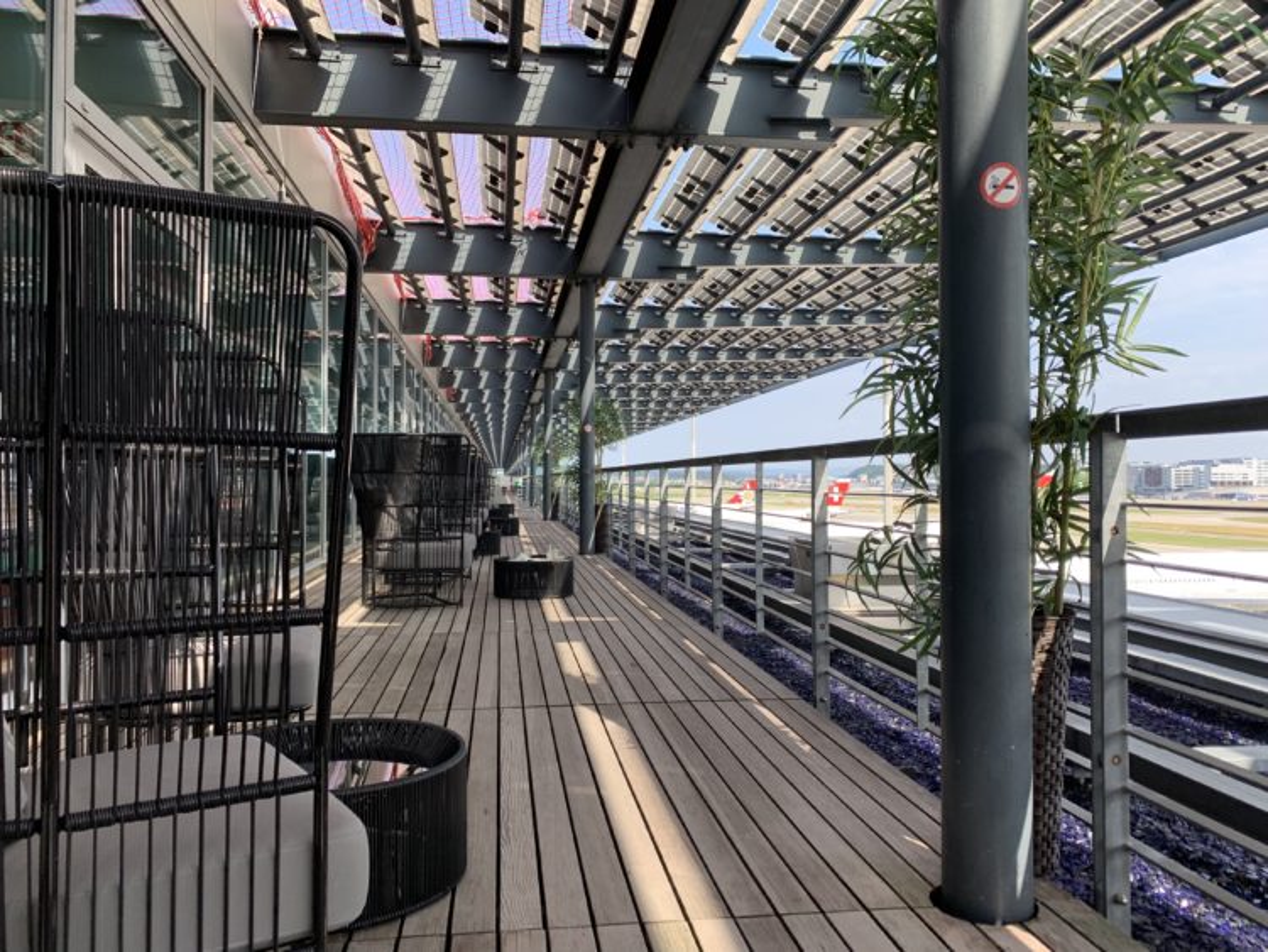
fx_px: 953
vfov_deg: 53.1
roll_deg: -1.1
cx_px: 634
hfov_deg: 67.3
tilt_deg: +2.0
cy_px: 476
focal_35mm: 26
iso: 25
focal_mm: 4.25
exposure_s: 1/495
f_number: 1.8
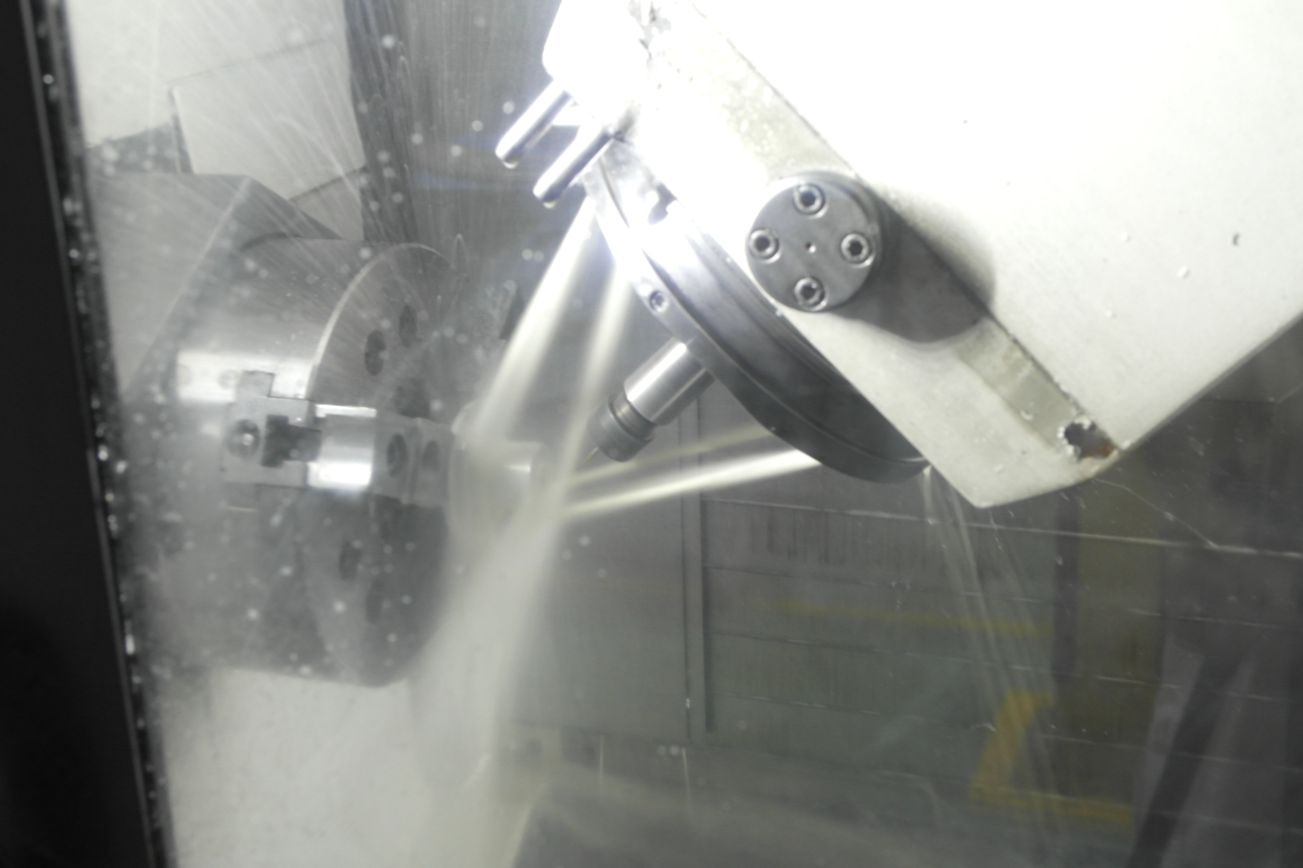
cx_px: 652
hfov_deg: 40.3
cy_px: 434
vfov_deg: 27.5
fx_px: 1773
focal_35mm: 49
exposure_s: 1/6
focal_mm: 32
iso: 800
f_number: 8
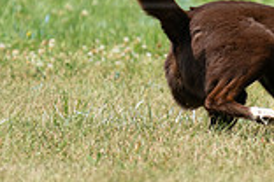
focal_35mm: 812
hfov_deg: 2.5
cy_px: -20
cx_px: 283
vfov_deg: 1.7
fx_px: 6180
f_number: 5.6
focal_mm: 218
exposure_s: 1/4000
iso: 1000
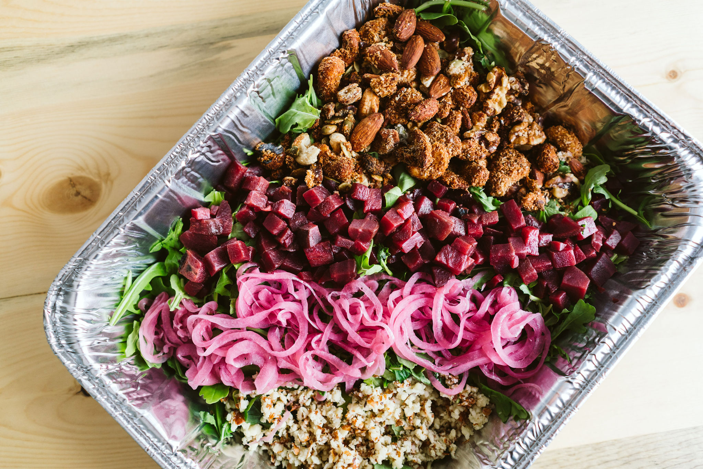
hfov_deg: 65.5
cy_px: 234
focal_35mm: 28
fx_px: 547
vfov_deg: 46.4
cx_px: 352
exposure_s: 1/125
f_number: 3.2
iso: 500
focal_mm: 28
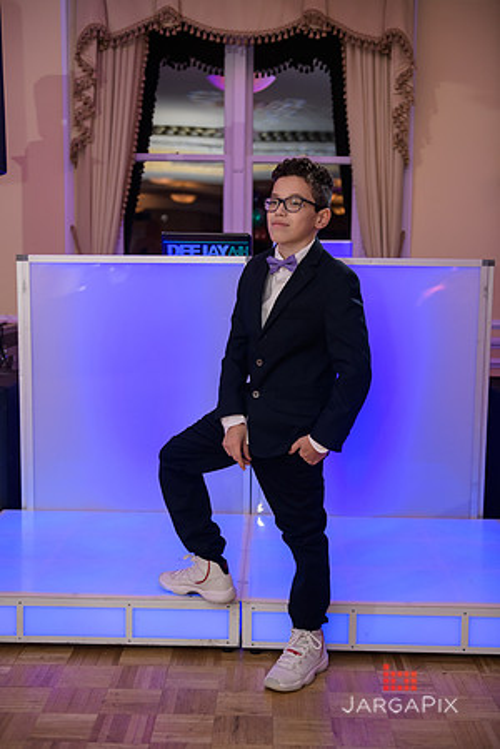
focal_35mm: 45
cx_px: 250
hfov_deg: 29.9
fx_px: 937
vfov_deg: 43.6
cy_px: 374
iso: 500
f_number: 3.2
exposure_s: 1/125
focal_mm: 45
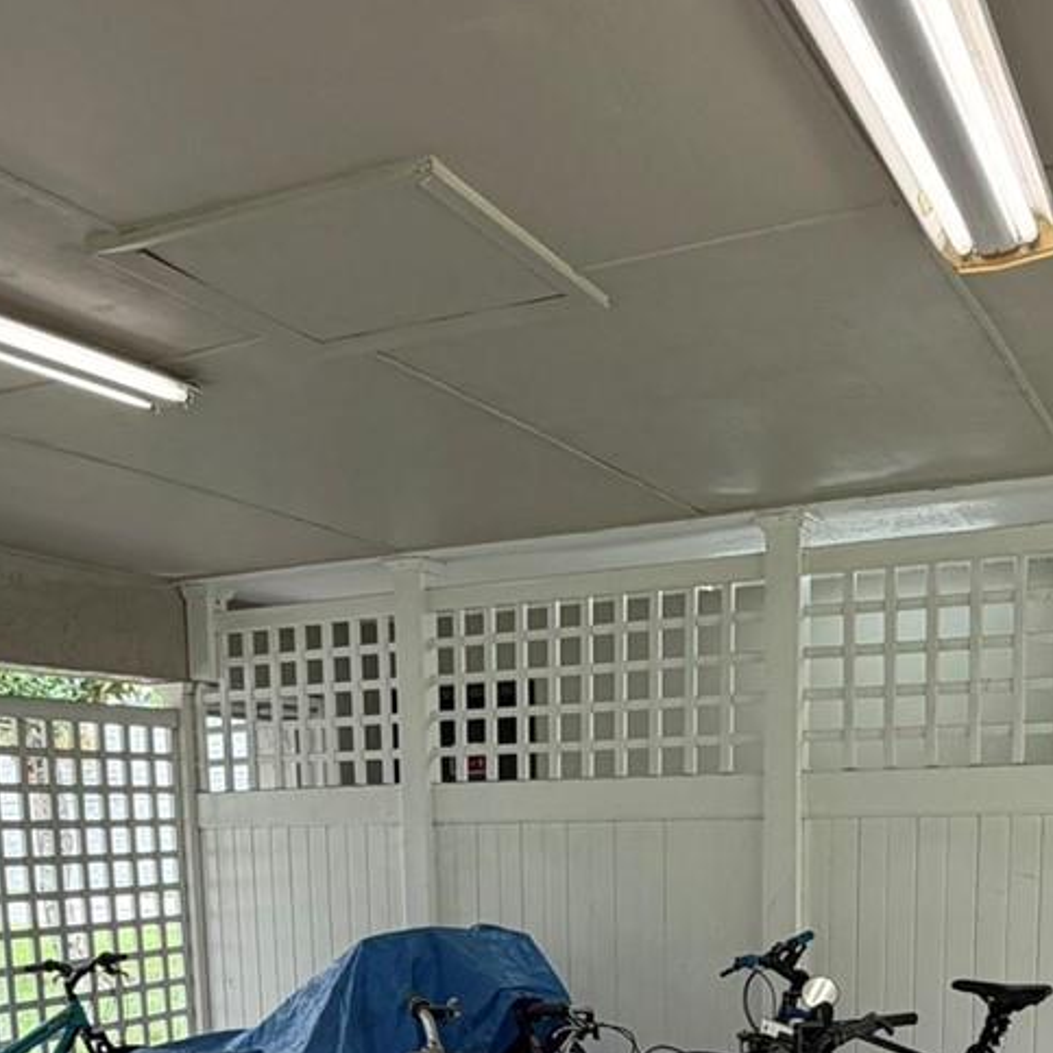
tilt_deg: -9.9
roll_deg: +1.8
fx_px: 1411
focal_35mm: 41
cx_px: 569
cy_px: 1044
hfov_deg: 40.9
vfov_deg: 36.9
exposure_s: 1/120
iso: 100
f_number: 2.2
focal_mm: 2.22
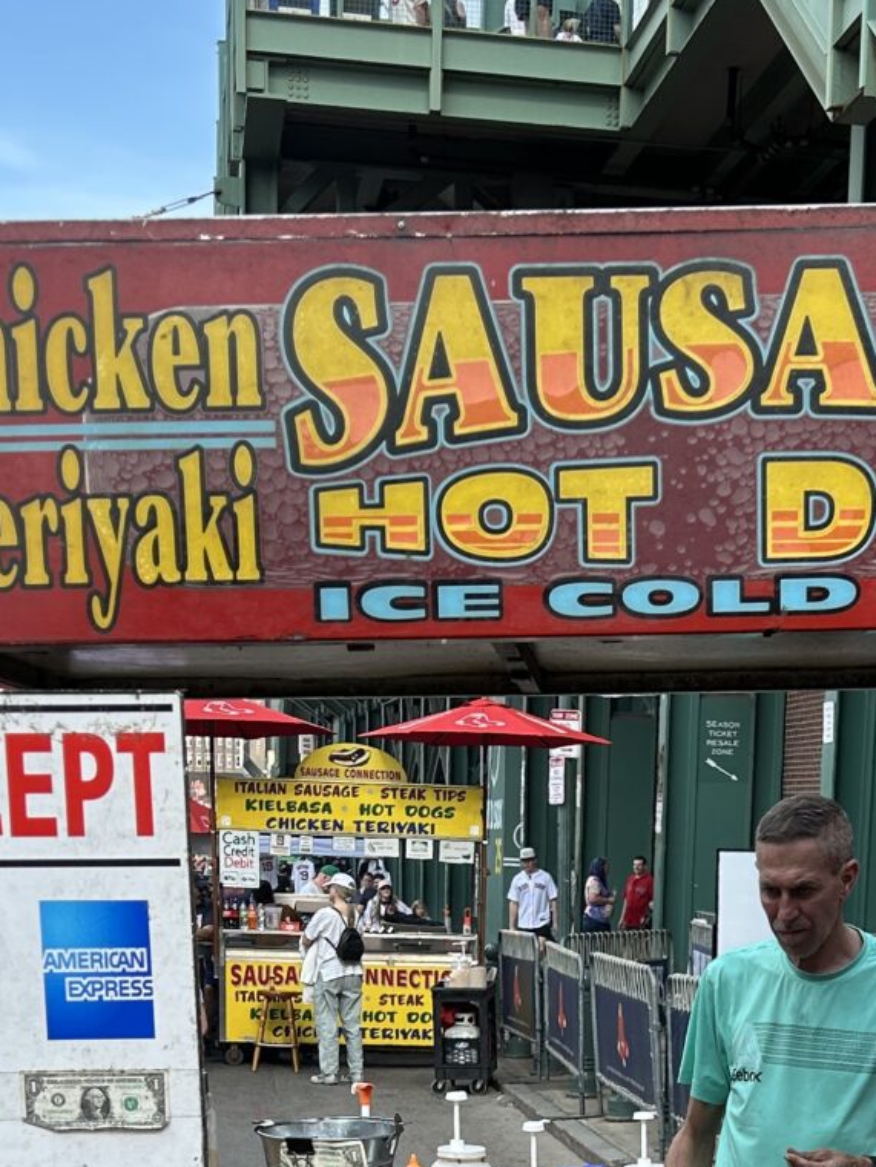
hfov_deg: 20.8
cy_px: 1248
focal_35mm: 70
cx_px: 663
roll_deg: -1.7
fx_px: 2361
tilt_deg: -11.0
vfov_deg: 25.9
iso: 50
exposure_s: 1/1009
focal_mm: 5.7
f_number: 1.5
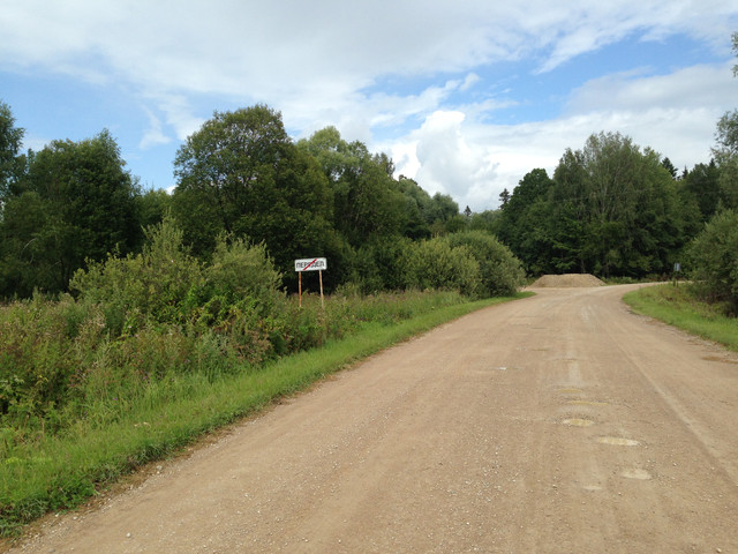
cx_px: 369
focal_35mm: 33
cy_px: 277
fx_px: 704
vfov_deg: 42.9
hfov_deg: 55.4
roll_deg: +1.4
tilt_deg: -1.1
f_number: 2.4
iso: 50
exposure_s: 1/1642
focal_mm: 4.12
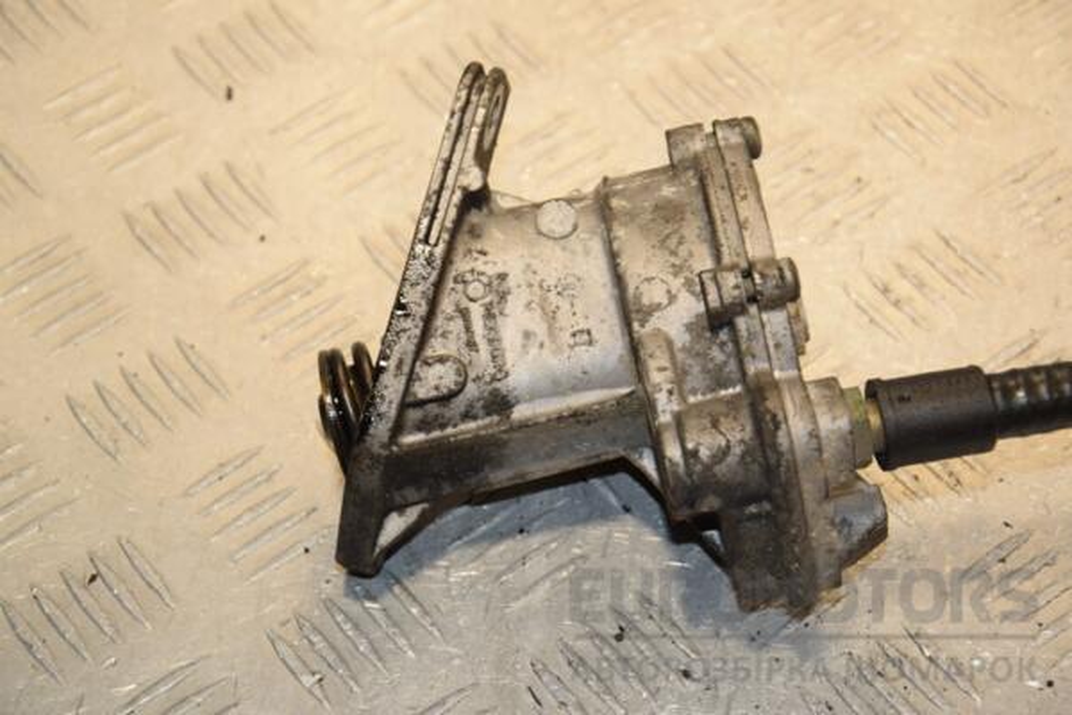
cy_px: 358
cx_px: 536
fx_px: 3126
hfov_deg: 19.5
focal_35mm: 105
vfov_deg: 13.0
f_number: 7.1
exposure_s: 1/200
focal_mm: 70
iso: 800
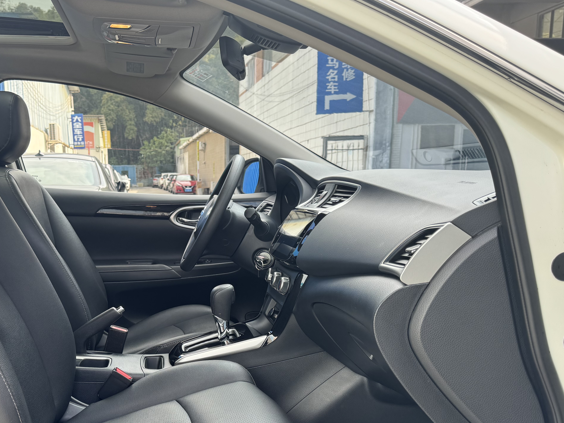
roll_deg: +1.2
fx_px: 587
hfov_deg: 50.1
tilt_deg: -10.6
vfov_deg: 39.1
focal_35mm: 36
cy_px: 291
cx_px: 173
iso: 80
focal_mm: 6.86
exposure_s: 1/352
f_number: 1.78
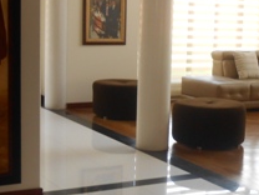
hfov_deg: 24.3
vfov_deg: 18.4
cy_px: 126
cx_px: 176
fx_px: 599
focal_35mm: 80
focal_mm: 4.6
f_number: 3.5
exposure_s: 1/30
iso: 125
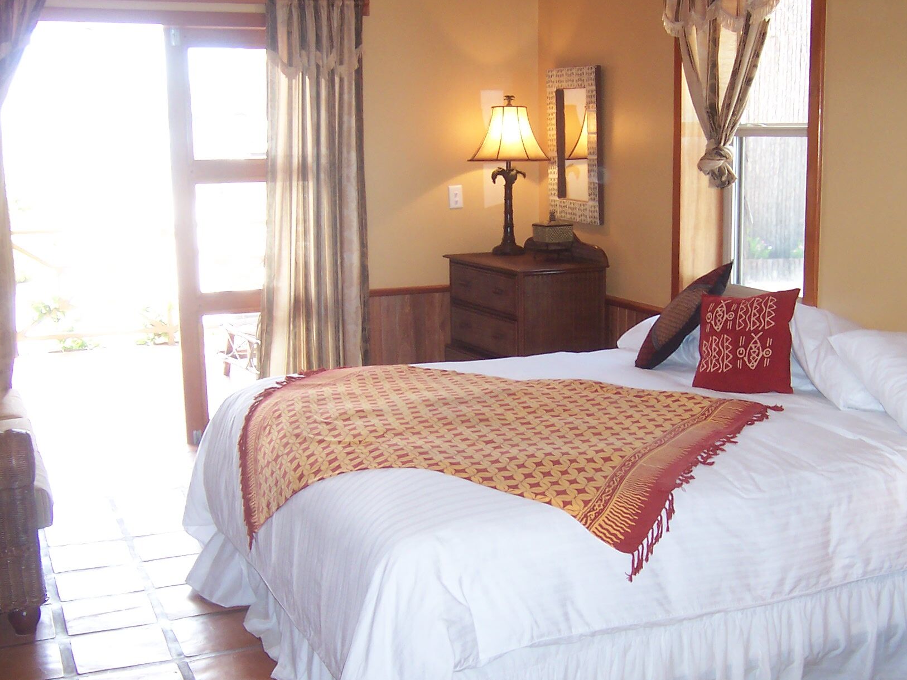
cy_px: 368
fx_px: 1179
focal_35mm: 45
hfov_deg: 41.9
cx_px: 540
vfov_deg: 32.2
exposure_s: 1/60
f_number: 2.8
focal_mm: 5.6
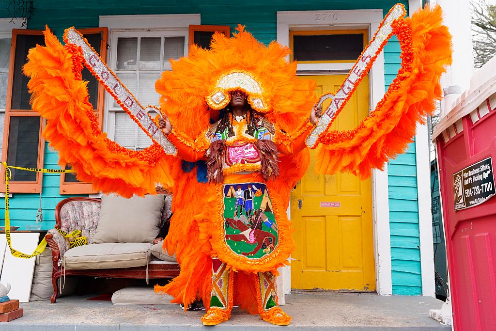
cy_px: 166
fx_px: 482
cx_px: 248
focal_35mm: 35
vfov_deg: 37.9
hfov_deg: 54.4
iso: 400
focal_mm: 35
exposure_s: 1/250
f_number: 7.1
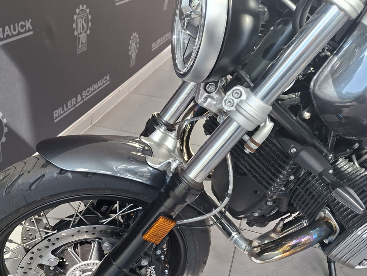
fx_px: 361
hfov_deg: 53.1
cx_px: 127
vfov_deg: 41.7
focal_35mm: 34
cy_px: 154
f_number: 1.8
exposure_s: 1/100
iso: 40
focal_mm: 5.54
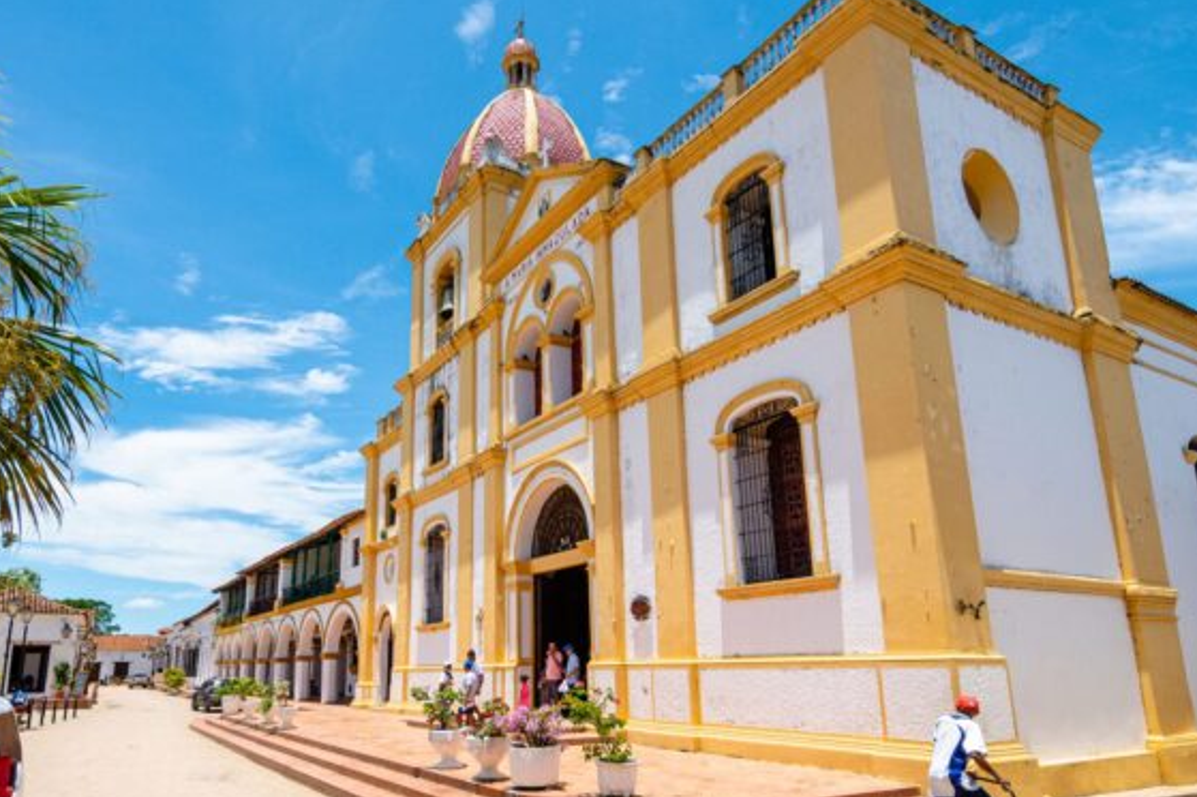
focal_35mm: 23
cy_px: 467
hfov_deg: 76.6
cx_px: 527
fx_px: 754
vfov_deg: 55.4
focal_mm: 11
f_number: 8
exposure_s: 1/250
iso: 100
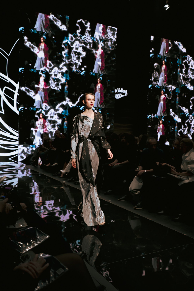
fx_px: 307
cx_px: 97
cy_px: 146
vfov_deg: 50.7
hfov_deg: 35.1
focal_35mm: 38
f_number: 5
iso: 1600
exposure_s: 1/125
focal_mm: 38
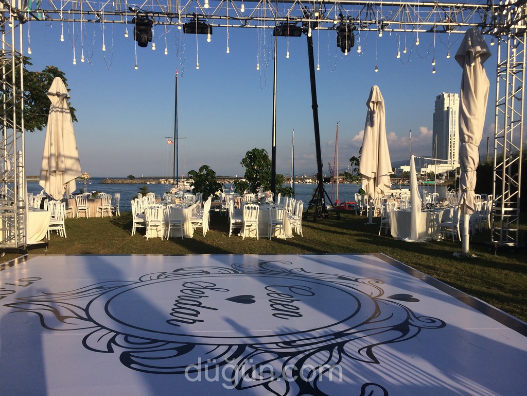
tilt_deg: -5.8
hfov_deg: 61.7
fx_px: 442
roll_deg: -2.3
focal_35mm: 29
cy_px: 198
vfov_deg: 48.2
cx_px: 264
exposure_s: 1/2415
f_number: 2.2
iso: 32
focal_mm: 4.15
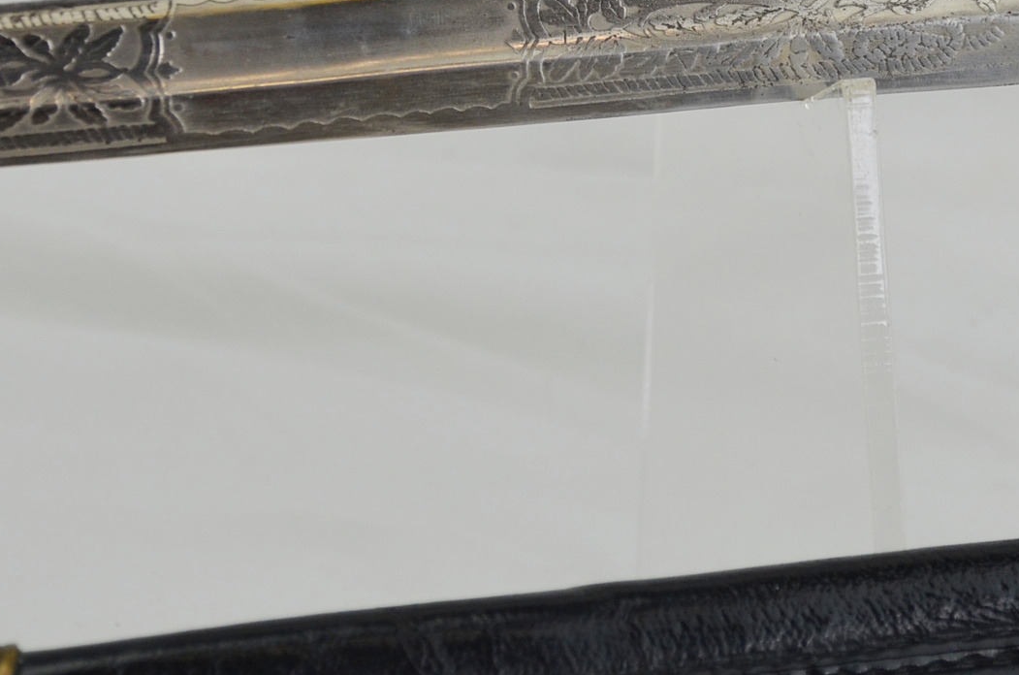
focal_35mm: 232
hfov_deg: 8.9
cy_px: 55
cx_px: 698
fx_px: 6553
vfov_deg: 5.9
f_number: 5.3
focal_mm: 66
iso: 400
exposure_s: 1/250
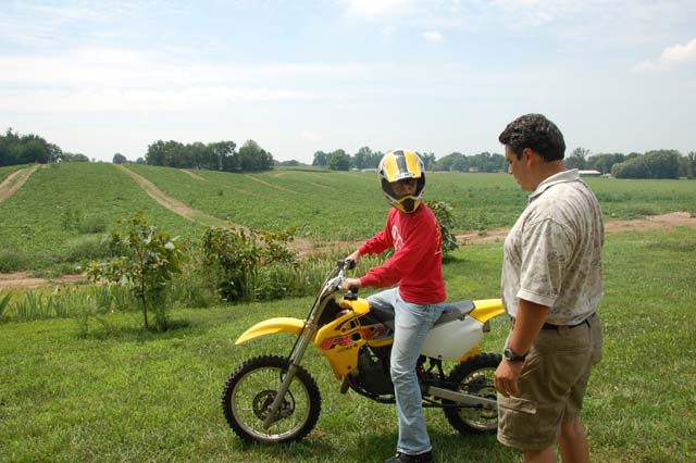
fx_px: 580
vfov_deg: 43.6
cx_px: 348
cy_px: 232
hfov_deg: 62.0
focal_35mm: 30
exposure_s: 1/250
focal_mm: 20
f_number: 8
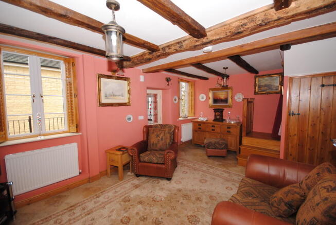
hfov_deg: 100.3
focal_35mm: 15
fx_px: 140
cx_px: 168
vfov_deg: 77.5
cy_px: 112
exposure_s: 1/60
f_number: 4
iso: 200
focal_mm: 10
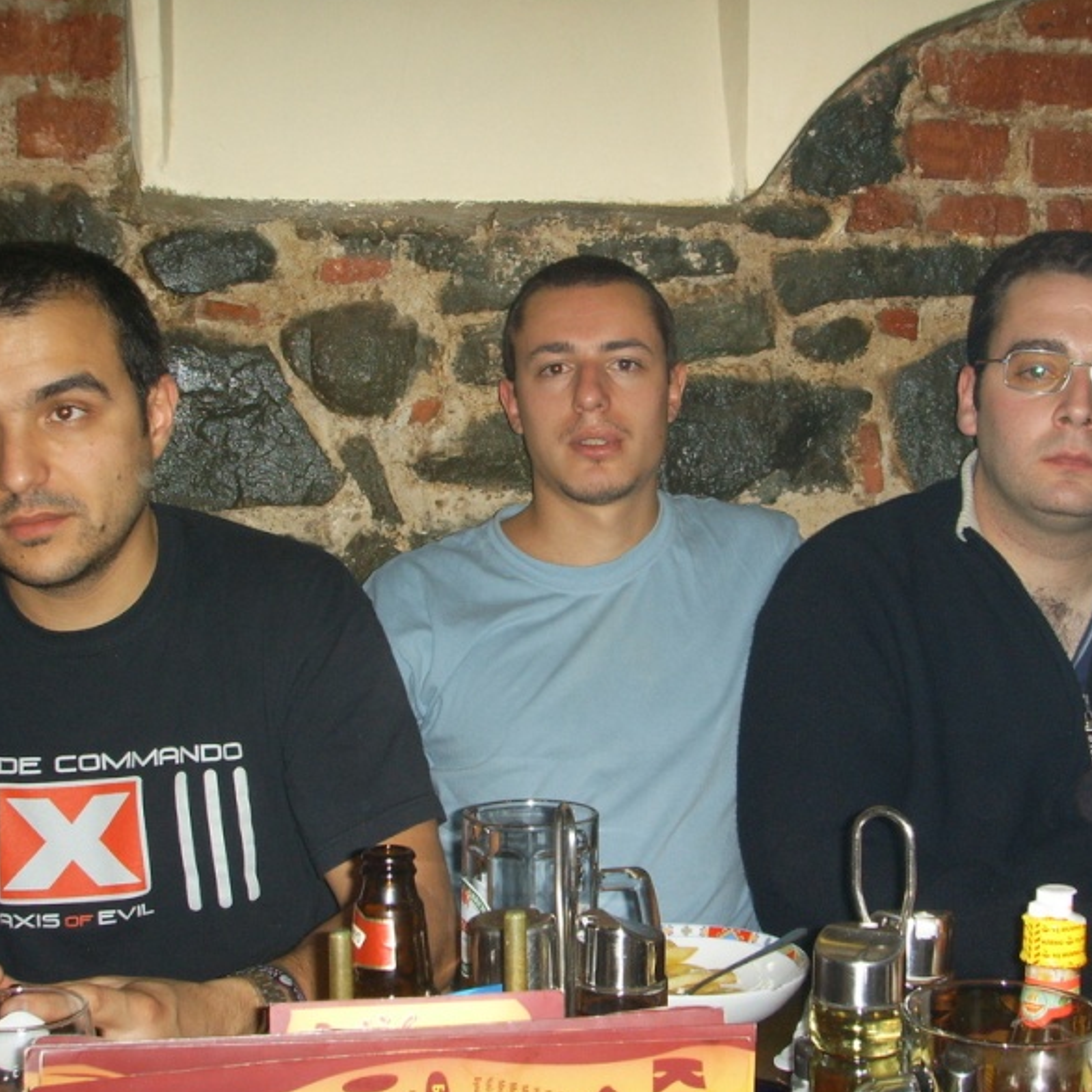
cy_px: 545
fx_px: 1677
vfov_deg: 36.1
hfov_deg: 36.1
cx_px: 562
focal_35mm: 47
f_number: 3.5
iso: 110
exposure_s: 1/45
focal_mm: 6.6
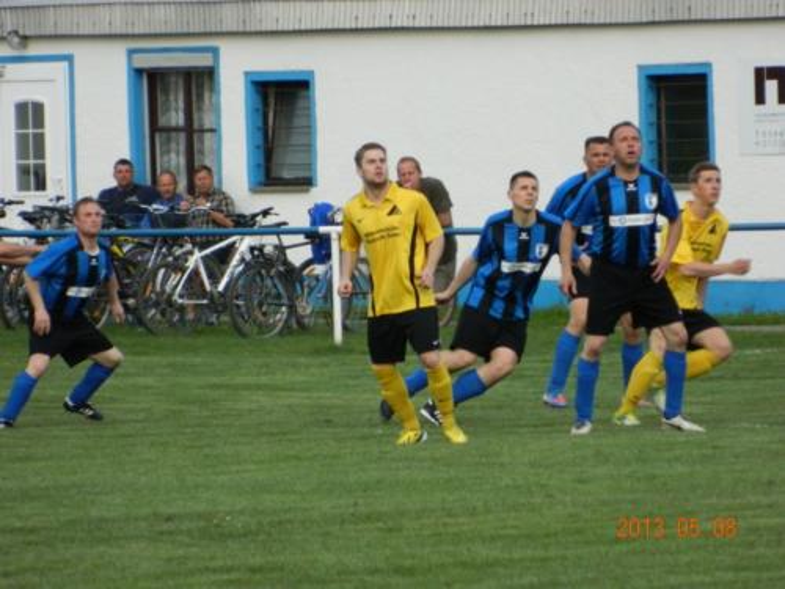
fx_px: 11906
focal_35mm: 525
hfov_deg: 3.8
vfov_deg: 2.8
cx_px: 392
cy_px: 294
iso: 400
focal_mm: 94.5
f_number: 5.8
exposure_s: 1/500
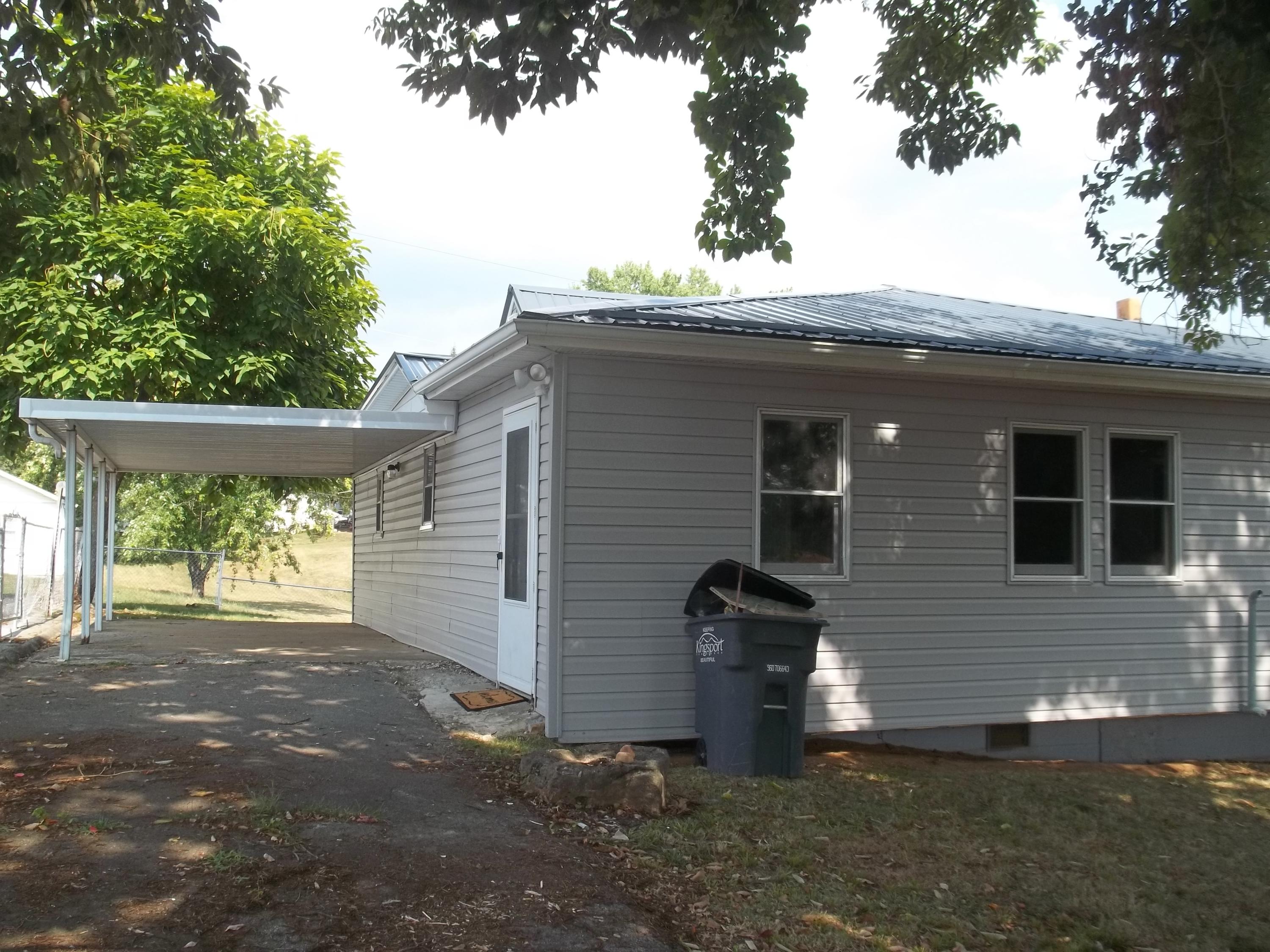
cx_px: 635
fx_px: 1211
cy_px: 476
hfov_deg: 55.4
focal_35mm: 33
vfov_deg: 42.9
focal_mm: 5.9
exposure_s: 1/320
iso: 64
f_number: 3.3
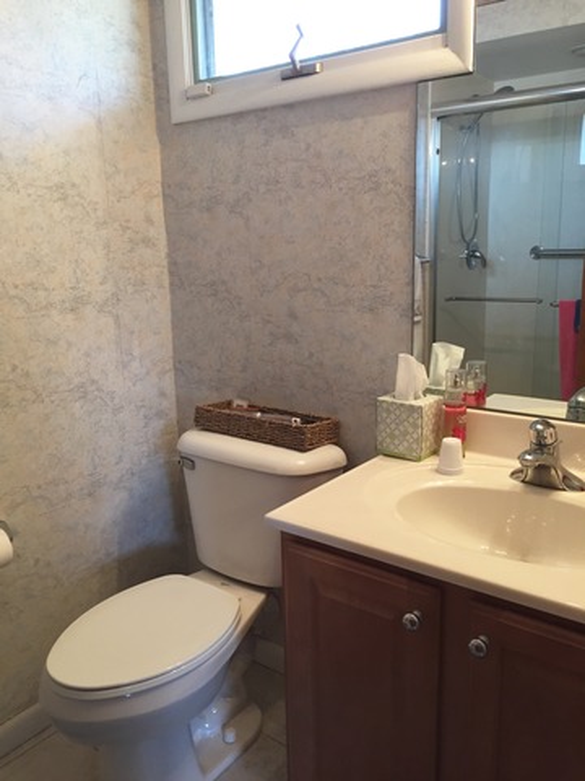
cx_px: 292
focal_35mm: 29
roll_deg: +1.6
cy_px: 390
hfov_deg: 48.2
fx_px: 653
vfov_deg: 61.7
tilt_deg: -10.8
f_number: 2.2
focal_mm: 4.15
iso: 100
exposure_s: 1/30
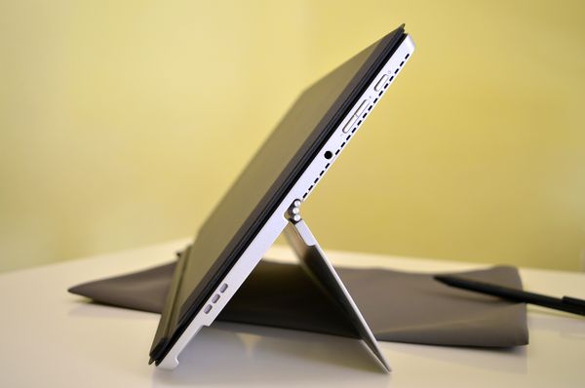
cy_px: 194
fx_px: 608
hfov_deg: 51.4
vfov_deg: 35.4
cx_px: 292
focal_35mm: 38
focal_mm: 25
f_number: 4
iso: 400
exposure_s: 1/100
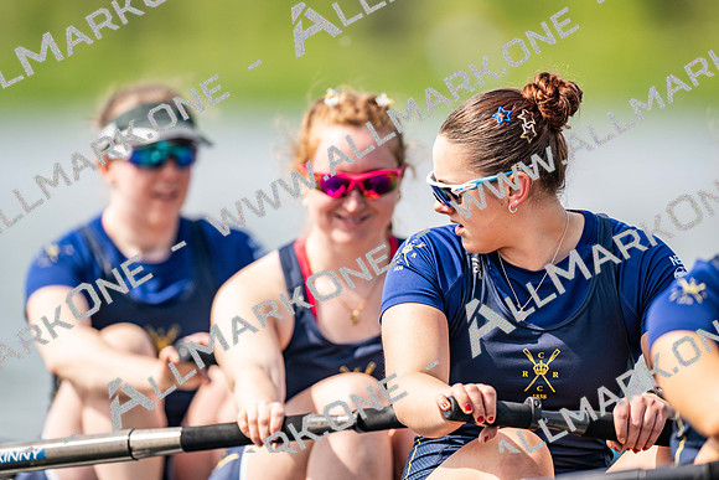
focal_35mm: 600
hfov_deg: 3.4
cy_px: 240
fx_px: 11986
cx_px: 360
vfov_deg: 2.3
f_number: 4
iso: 450
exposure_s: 1/2500
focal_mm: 600
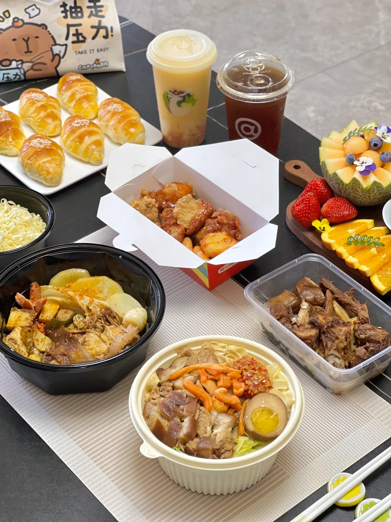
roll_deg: -0.6
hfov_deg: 19.1
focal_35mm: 77
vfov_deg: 25.3
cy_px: 261
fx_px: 1160
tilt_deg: -40.6
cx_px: 196
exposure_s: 1/40
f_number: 2.8
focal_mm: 9
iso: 200
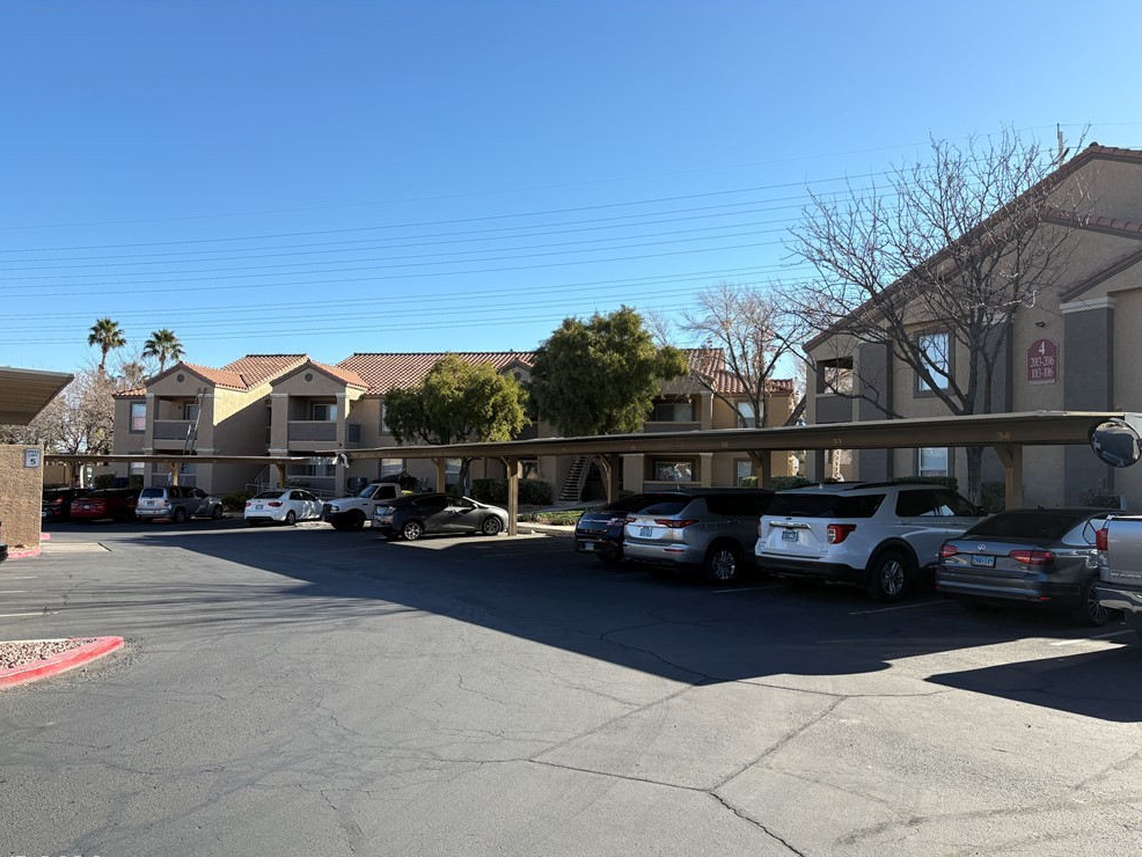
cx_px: 570
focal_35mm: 27
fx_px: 891
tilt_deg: +1.0
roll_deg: +0.9
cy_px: 440
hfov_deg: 65.3
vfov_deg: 51.4
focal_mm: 5.96
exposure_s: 1/2283
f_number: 1.6
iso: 50
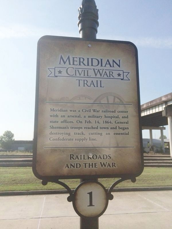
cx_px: 86
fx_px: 199
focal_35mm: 30
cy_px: 114
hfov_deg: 46.8
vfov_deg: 60.0
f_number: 2.2
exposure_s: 1/4115
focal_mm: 4.12
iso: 32
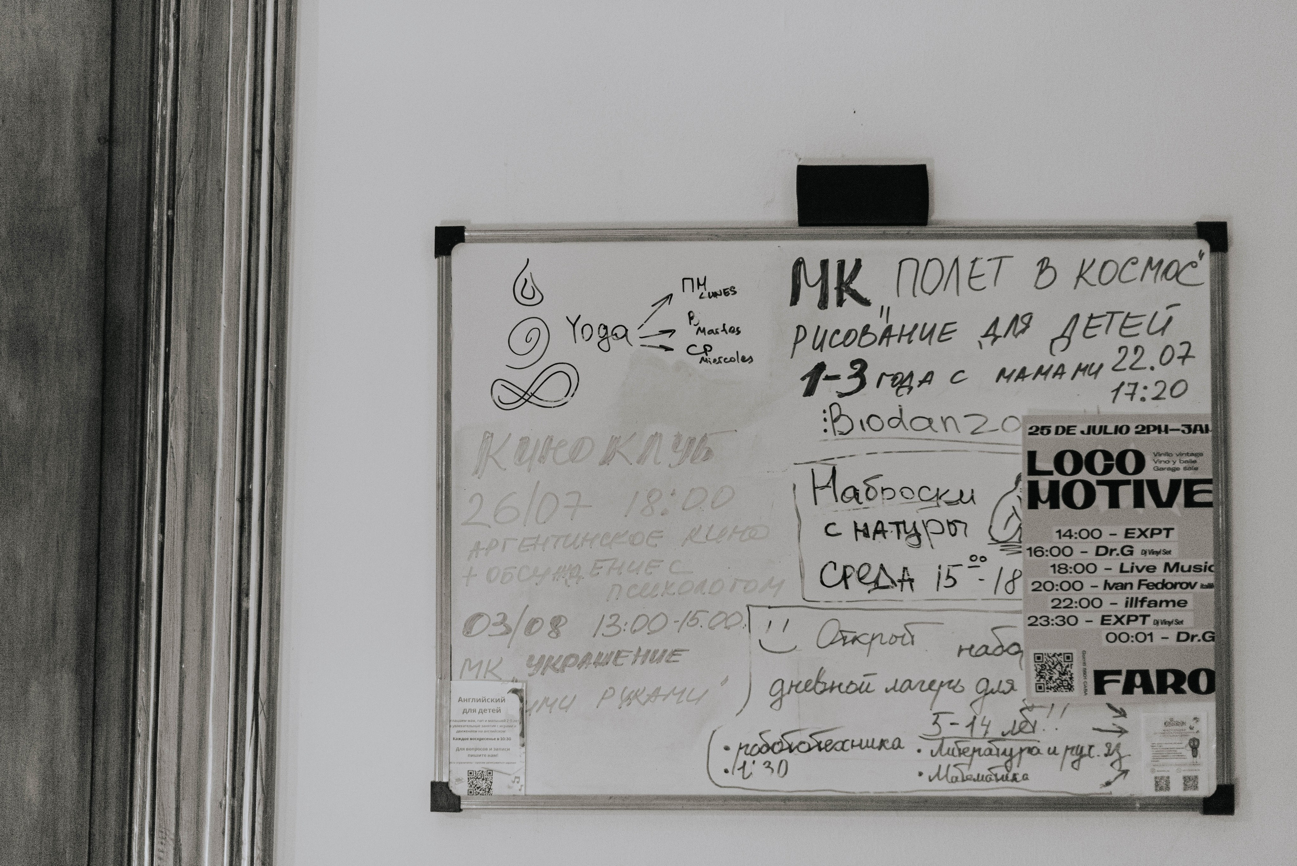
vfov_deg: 26.4
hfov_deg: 38.7
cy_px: 433
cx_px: 648
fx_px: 1847
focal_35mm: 51
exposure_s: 1/100
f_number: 1.8
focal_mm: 50
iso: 3200
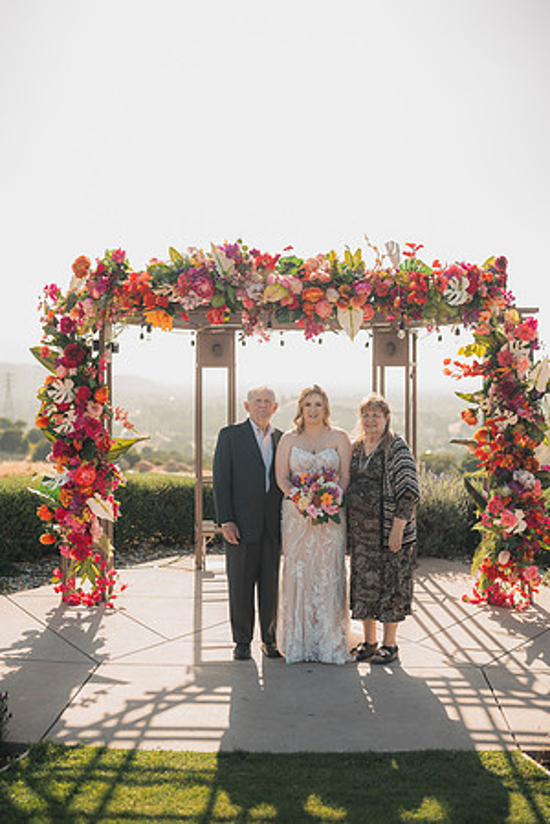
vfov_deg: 39.6
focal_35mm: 50
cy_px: 412
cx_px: 275
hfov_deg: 27.0
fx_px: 1146
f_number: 2
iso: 50
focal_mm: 50
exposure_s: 1/1000
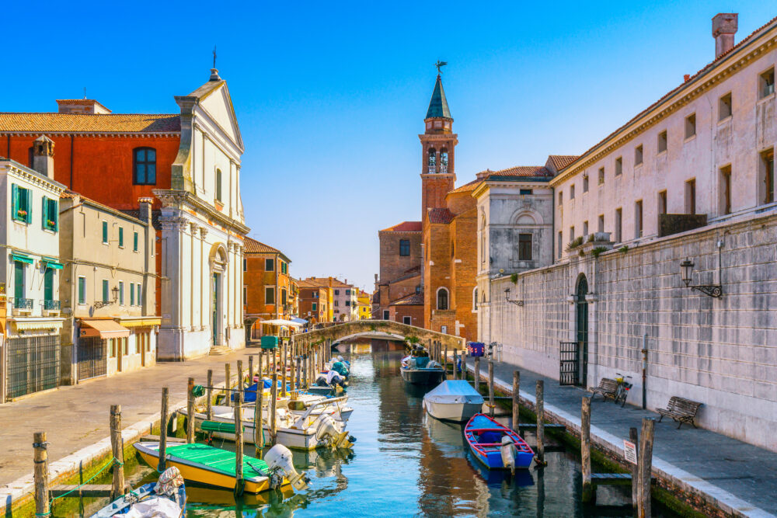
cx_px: 388
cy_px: 259
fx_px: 755
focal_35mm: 35
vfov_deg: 37.9
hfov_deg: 54.4
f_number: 7.1
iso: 100
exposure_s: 1/1000
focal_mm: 35
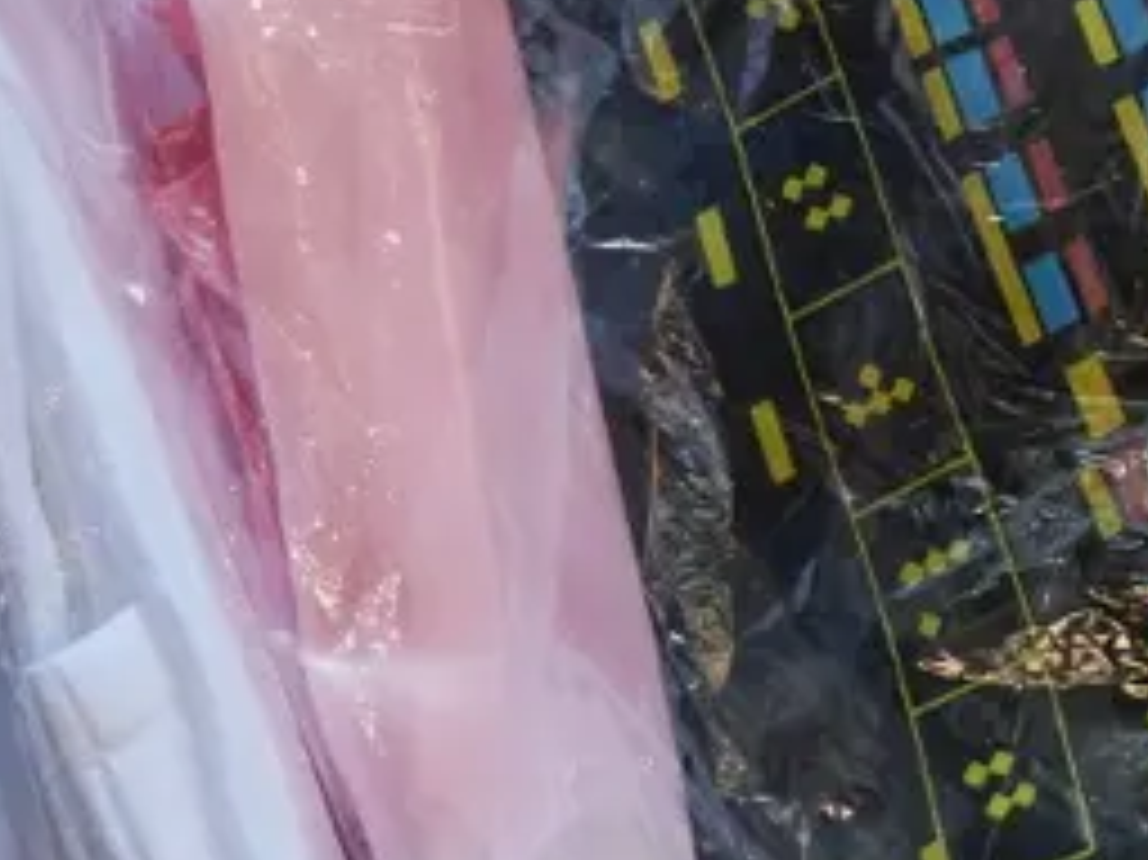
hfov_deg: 11.0
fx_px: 5867
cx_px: 1360
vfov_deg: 8.4
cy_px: 378
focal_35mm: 177
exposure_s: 1/60
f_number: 4.2
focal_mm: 22
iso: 500
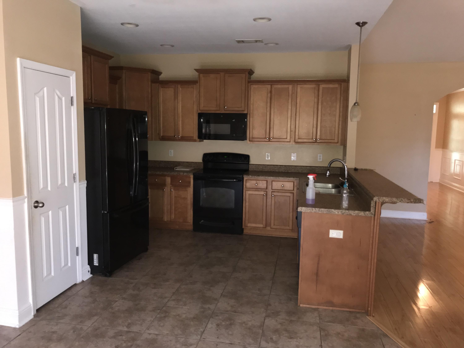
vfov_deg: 49.7
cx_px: 232
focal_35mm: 28
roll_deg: -0.2
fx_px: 375
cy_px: 174
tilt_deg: -7.3
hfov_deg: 63.4
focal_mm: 3.99
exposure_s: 1/16
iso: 80
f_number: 1.8
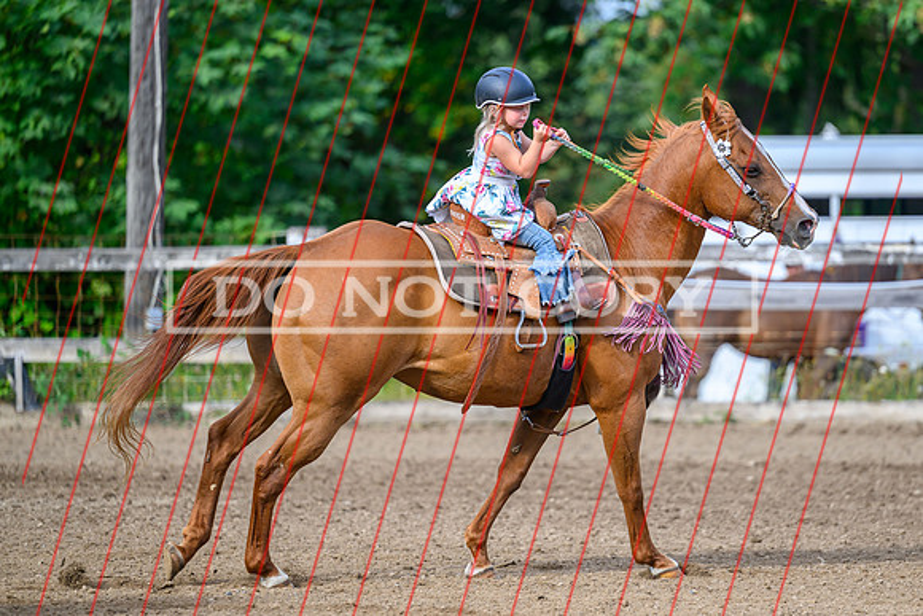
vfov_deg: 6.0
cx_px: 532
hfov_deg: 9.0
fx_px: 5855
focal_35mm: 228
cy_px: 300
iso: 500
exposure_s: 1/1600
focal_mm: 185
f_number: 2.8
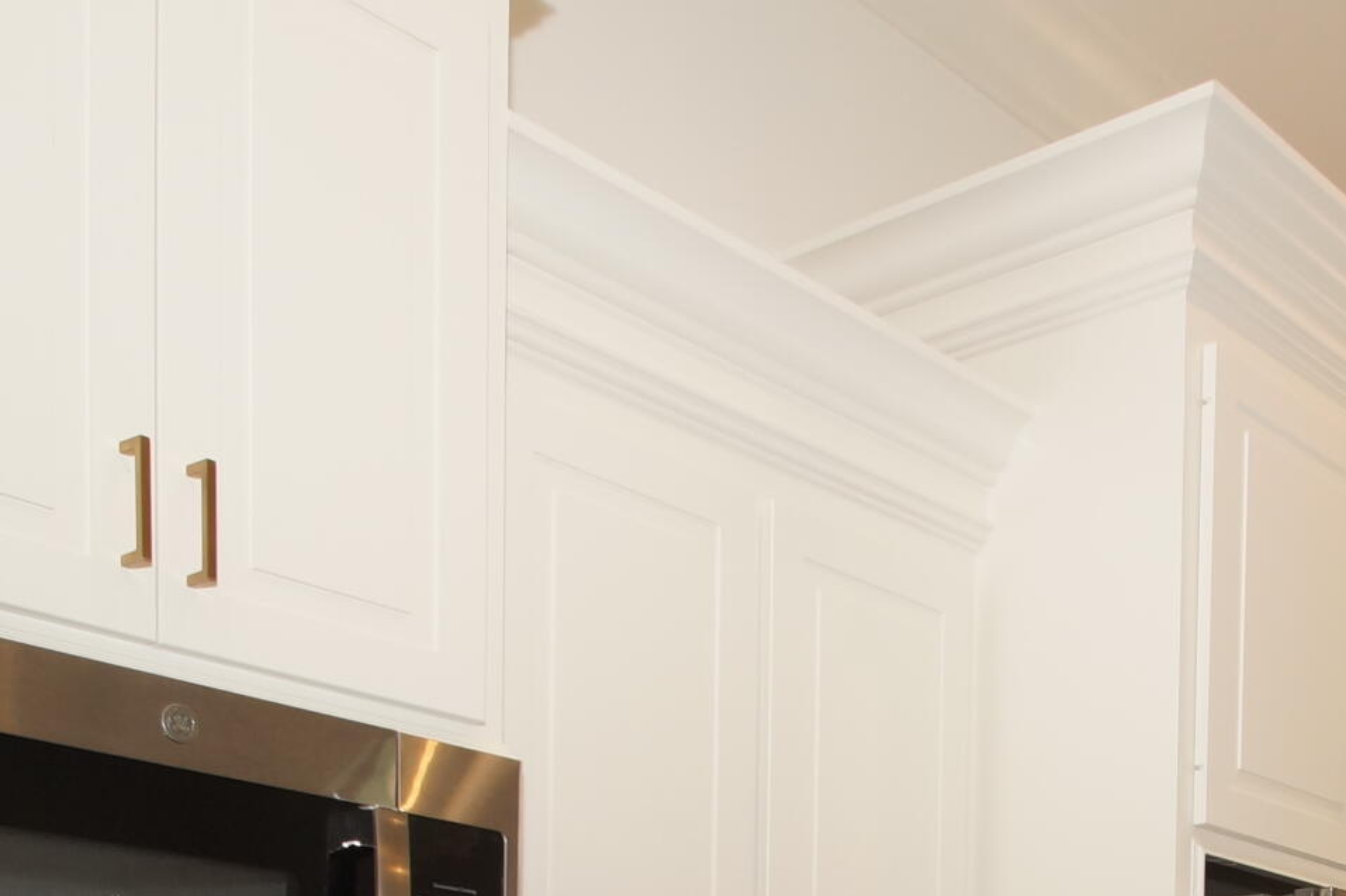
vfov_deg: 23.4
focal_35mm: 47
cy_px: 1314
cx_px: 1052
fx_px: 1756
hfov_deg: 40.4
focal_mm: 10
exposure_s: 1/80
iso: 400
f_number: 4.5
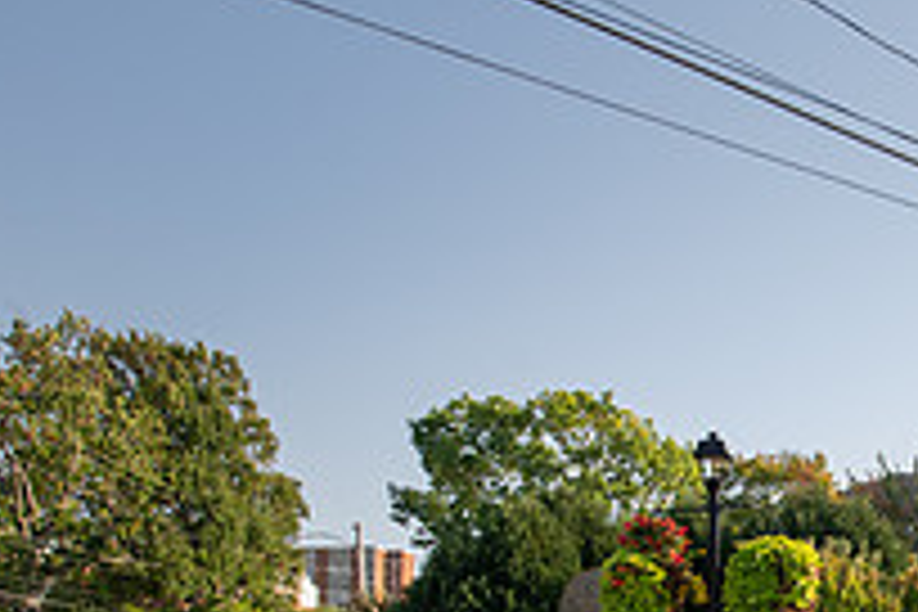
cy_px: 637
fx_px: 1377
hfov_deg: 32.3
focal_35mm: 54
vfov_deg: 23.8
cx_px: 1022
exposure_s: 1/320
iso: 400
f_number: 5.6
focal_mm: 19
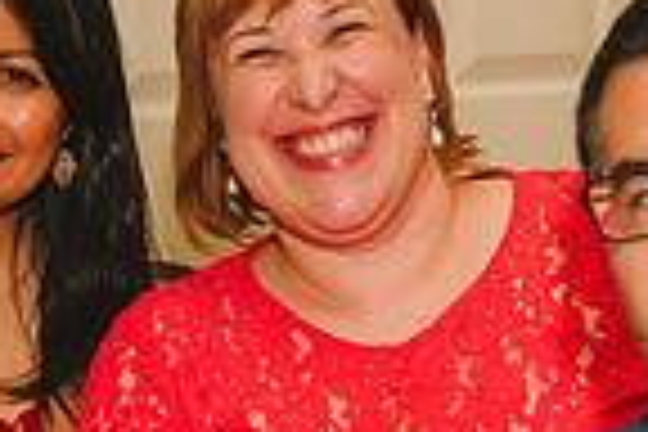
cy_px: 277
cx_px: 257
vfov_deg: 8.7
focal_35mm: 157
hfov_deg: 13.1
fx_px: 2826
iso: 3200
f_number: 4
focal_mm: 38
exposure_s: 1/160
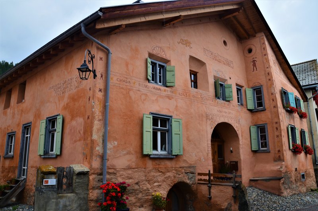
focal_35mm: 27
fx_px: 238
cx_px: 159
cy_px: 106
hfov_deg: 67.5
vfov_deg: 47.7
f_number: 9
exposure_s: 1/125
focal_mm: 18
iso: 320
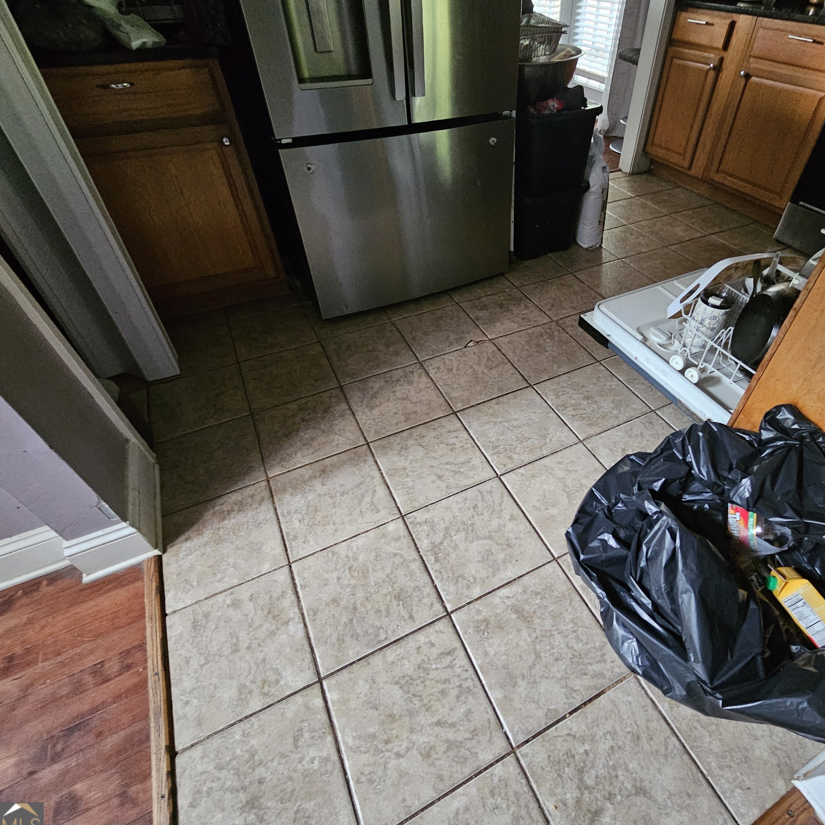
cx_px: 489
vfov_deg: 87.4
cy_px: 414
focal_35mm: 16
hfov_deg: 86.5
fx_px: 431
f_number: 2.2
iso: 800
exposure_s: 1/24
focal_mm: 2.2
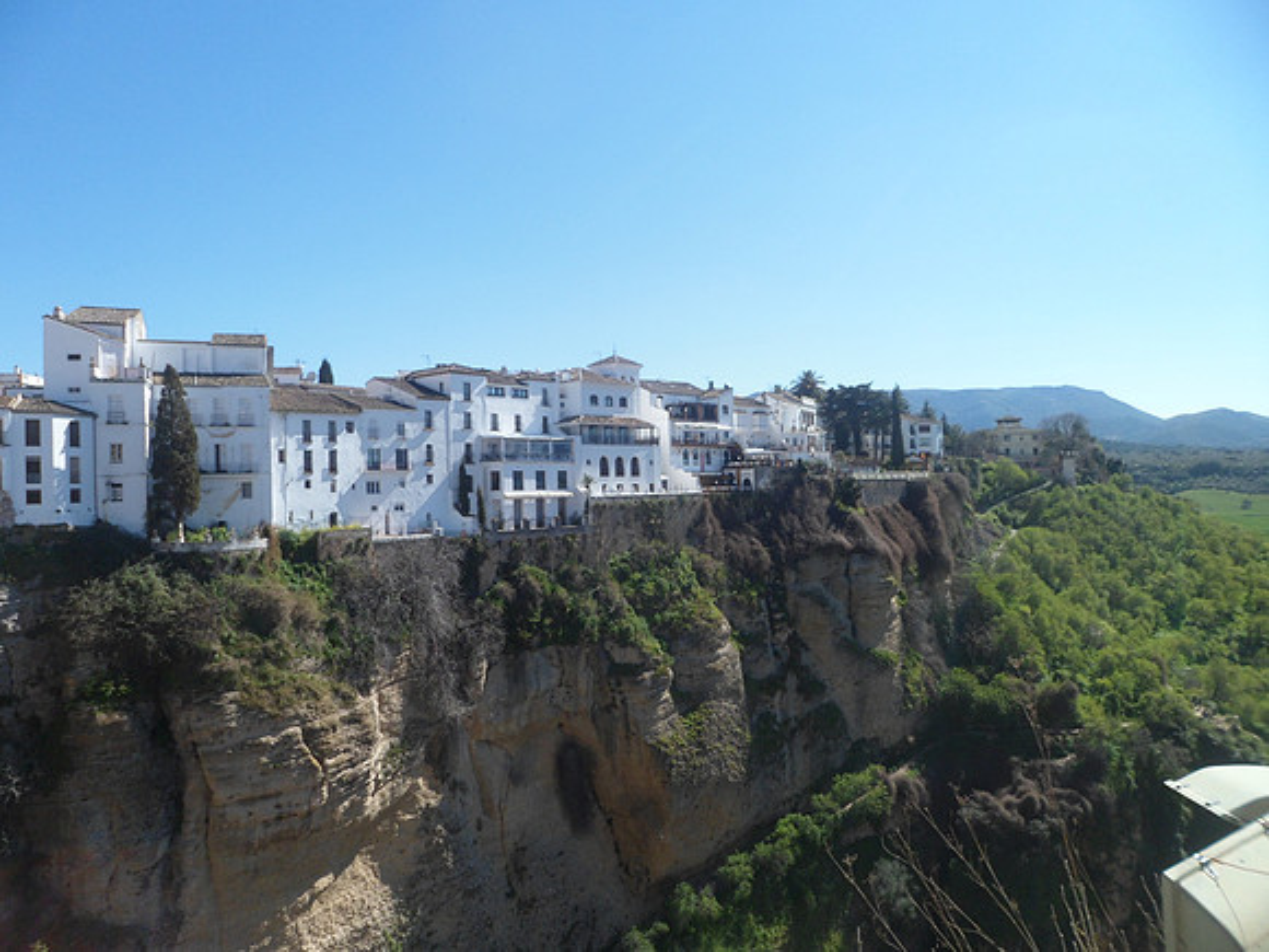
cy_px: 476
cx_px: 634
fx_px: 953
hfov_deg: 67.3
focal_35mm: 26
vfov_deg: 53.1
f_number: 3.3
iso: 80
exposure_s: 1/1000
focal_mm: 4.9
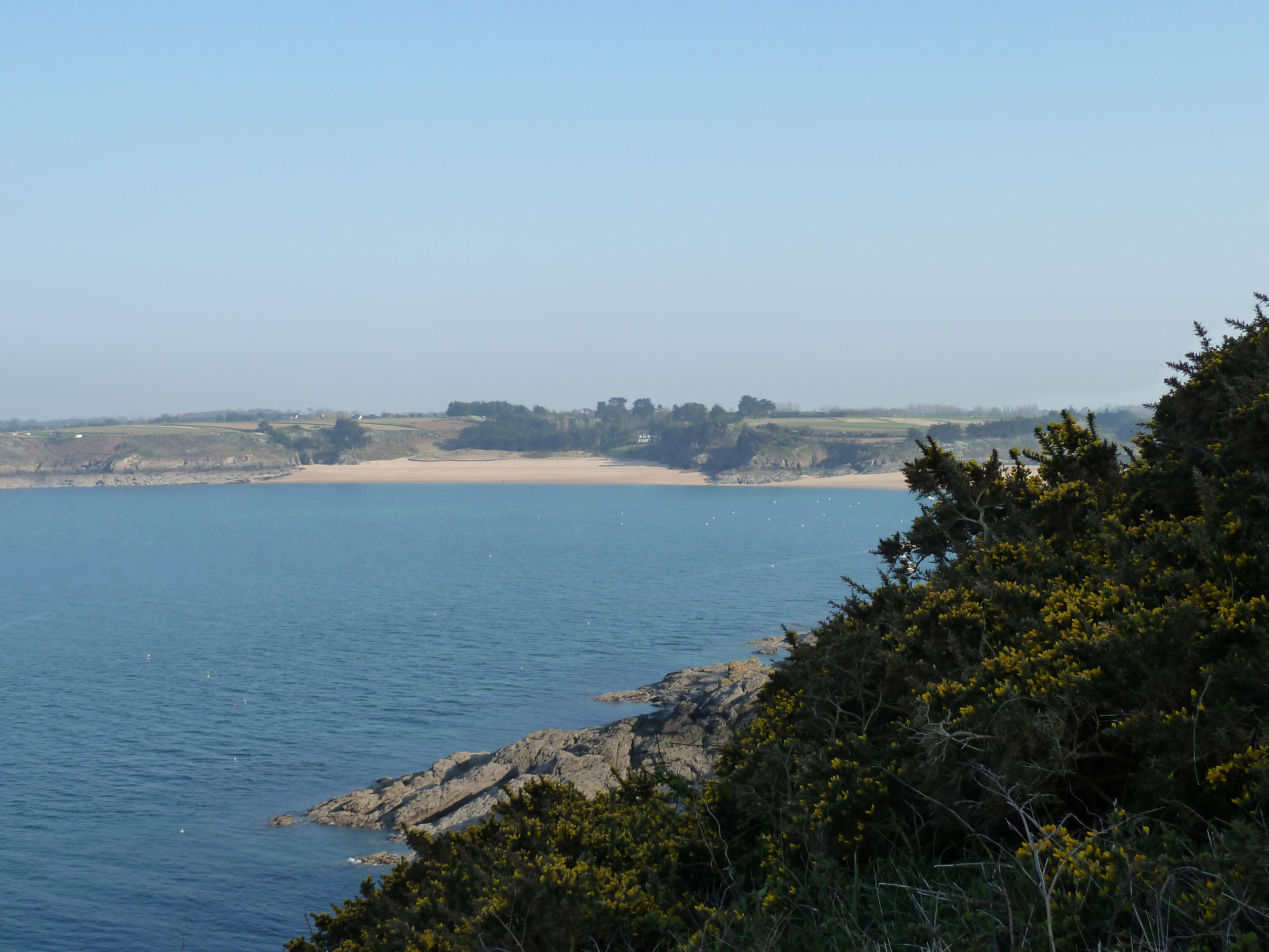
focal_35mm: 44
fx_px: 1613
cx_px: 634
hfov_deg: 42.9
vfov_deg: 32.9
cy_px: 476
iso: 125
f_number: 4
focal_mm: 7.3
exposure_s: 1/400
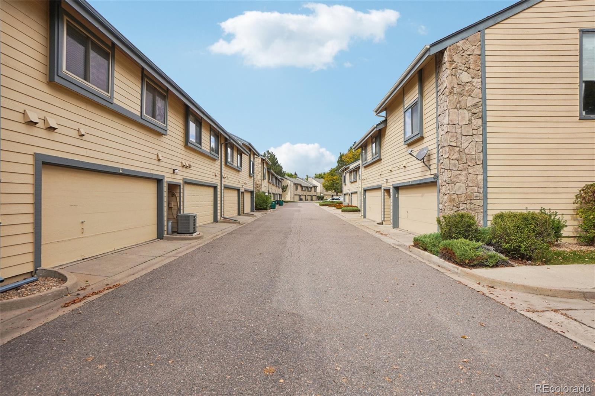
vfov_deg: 73.7
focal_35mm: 16
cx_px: 298
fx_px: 264
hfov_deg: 96.7
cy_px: 198
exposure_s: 1/200
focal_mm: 11
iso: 100
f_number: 8
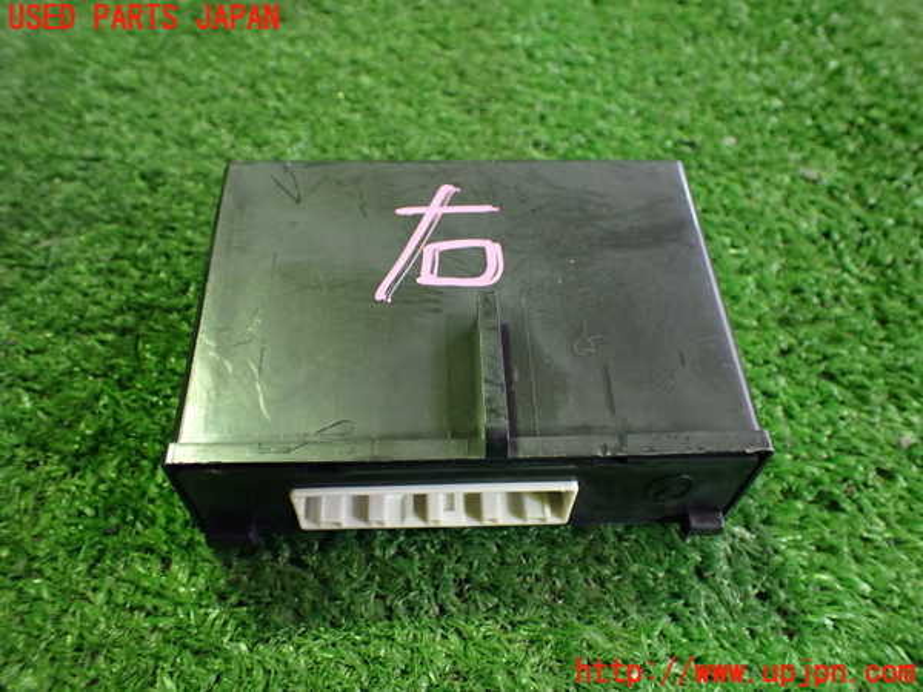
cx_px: 462
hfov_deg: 60.0
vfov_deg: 46.8
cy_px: 346
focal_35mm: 30
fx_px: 800
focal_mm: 5.4
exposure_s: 1/50
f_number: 2.3
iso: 800
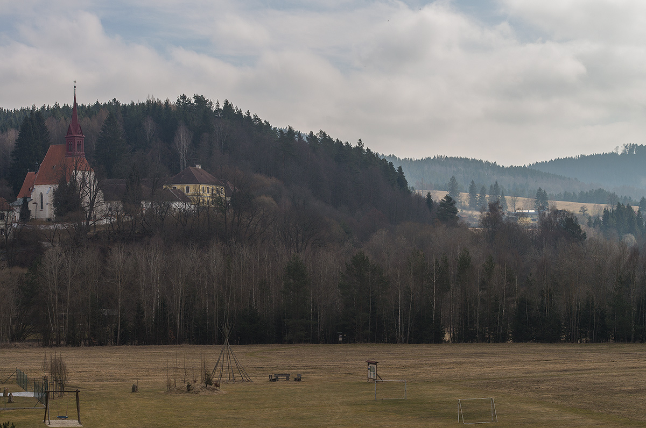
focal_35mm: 80
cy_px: 214
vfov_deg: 17.0
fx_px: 1433
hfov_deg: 25.4
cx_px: 323
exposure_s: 1/250
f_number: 13
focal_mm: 80
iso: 250
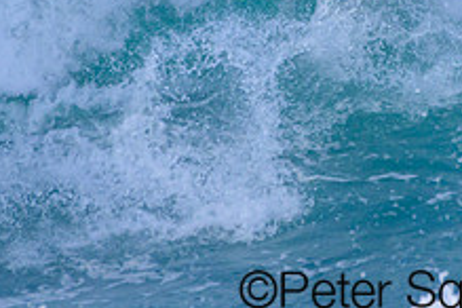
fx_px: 34006
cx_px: 403
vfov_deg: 0.5
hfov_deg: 0.8
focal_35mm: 2650
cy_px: -60
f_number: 11
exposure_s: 1/2500
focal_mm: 1000
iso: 1600
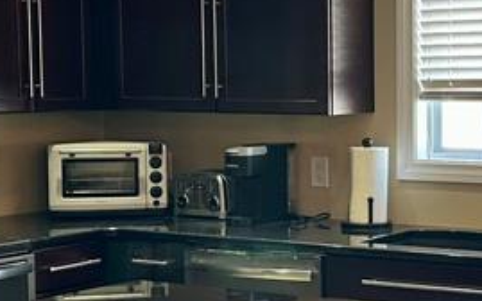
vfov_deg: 13.5
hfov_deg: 21.2
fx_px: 1274
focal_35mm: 97
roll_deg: +0.0
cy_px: 188
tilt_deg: -4.3
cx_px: 376
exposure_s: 1/120
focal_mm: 6.86
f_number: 1.78
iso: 160
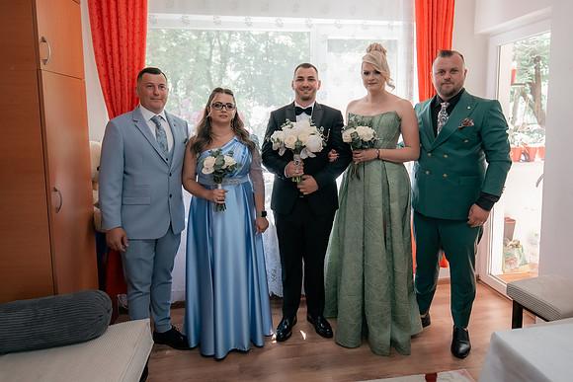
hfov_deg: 72.9
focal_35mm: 24
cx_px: 290
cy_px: 164
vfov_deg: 52.3
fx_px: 388
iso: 1250
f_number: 2.8
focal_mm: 19
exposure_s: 1/250
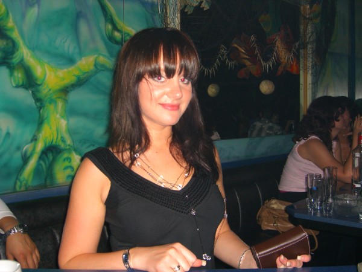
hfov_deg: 49.0
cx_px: 181
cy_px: 136
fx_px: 397
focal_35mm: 38
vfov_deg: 37.7
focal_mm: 7.9
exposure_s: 1/60
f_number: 2.8
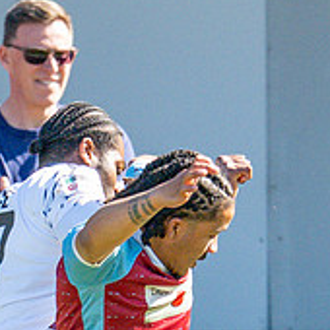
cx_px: 47
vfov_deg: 0.6
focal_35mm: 2967
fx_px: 32001
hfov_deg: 0.6
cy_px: 307
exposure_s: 1/1250
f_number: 4.5
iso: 400
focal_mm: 400
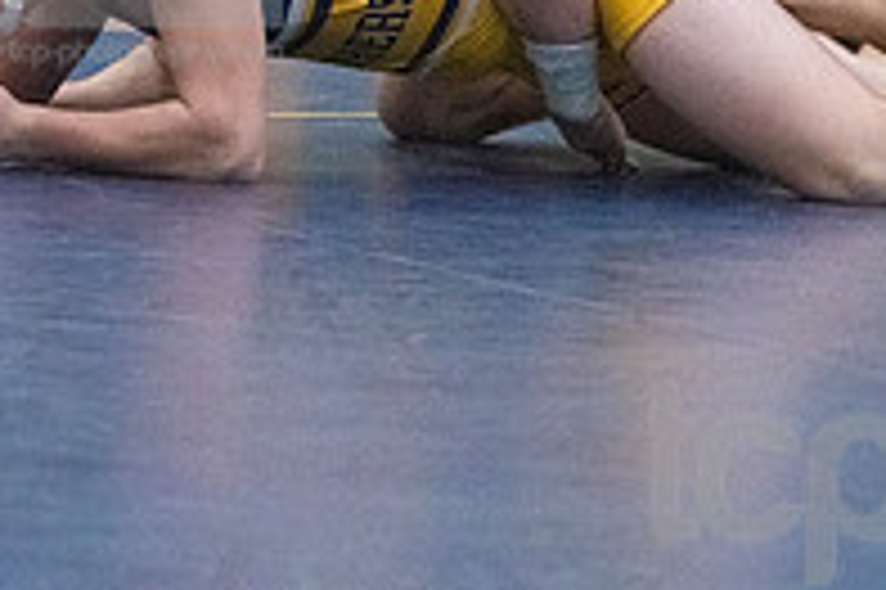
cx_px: 148
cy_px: -92
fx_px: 14508
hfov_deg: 3.5
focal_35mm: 590
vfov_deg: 2.3
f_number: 4.5
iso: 8000
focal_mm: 200
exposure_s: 1/1250
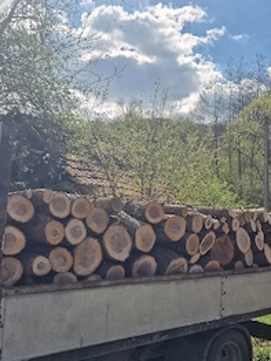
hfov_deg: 40.7
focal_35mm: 35
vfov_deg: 52.3
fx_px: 366
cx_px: 143
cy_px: 218
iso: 50
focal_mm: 6.4
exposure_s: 1/1667
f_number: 1.8
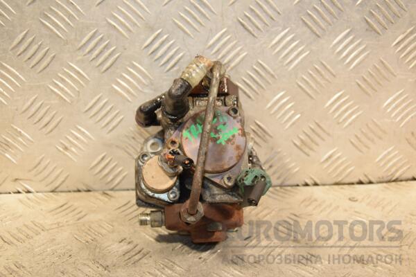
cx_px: 208
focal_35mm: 45
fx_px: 520
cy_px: 138
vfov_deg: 29.9
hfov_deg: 43.6
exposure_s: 1/200
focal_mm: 30
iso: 800
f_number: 5
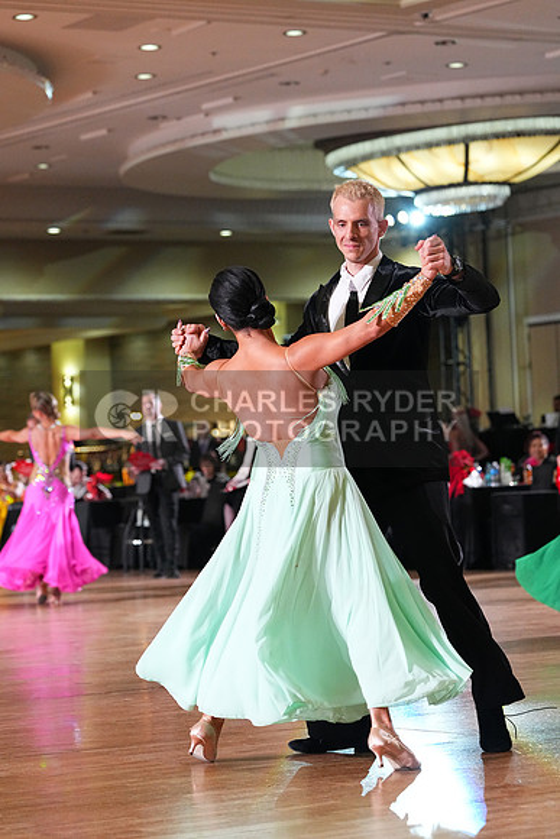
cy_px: 420
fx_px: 2658
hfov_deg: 12.0
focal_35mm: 114
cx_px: 280
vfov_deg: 17.9
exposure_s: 1/400
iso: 6400
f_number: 4.5
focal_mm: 114
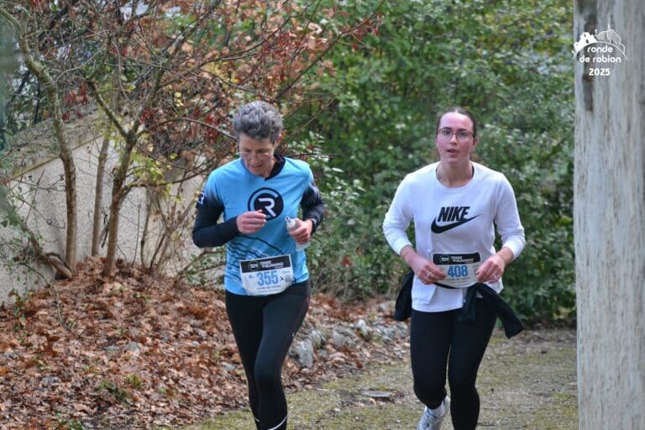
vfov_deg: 6.1
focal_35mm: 225
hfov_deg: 9.1
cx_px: 322
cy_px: 215
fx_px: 4031
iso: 2200
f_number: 5
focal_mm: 150
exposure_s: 1/500
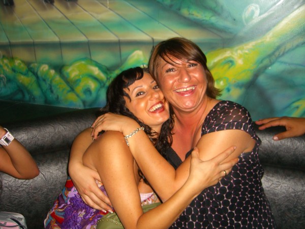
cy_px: 114
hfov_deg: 49.0
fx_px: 335
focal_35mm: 38
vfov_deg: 37.7
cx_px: 152
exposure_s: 1/60
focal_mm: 7.9
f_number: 2.8
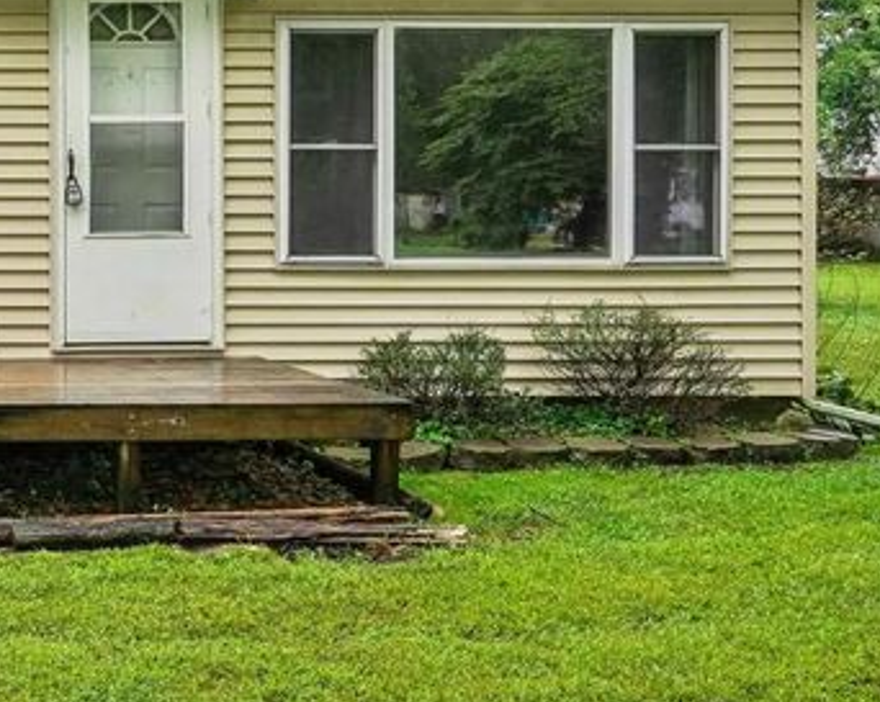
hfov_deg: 29.9
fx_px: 1171
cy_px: 125
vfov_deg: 32.3
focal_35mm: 45
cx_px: -342
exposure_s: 1/60
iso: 400
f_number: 9
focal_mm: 16
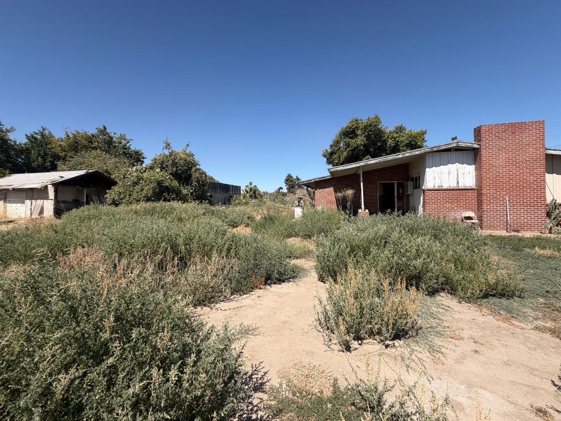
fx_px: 243
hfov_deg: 98.2
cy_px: 196
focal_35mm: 15
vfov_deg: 81.6
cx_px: 283
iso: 20
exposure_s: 1/770
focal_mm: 2.22
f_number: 2.2
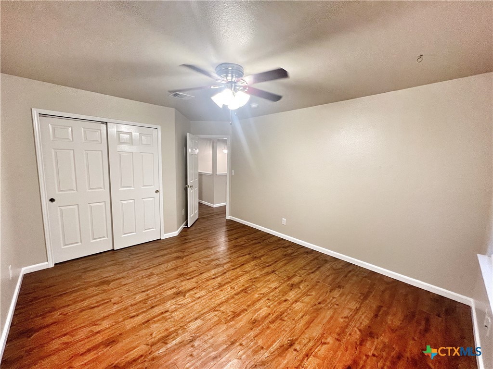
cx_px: 246
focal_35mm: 13
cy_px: 184
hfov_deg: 106.2
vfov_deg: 89.9
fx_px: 185
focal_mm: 1.57
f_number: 1.8
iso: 200
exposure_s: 1/60
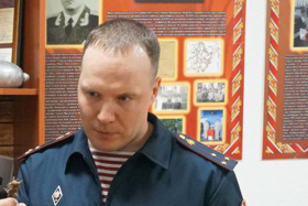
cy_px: 239
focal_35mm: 108
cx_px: -54
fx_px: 927
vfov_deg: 12.4
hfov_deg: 18.0
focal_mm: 27
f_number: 4.5
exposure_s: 1/160
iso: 5000
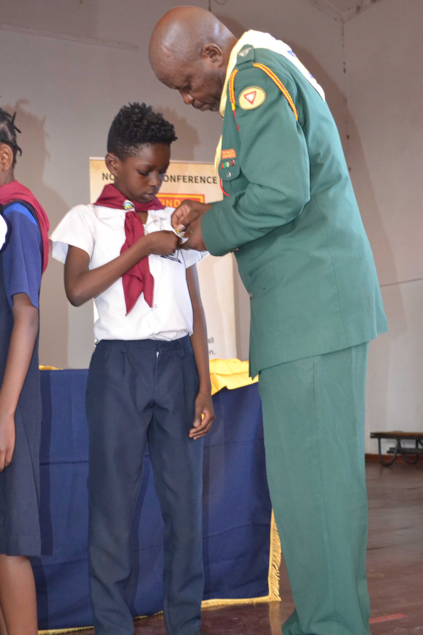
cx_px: 212
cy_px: 318
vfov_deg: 36.9
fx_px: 952
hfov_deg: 25.1
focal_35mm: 54
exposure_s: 1/60
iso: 2500
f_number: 5
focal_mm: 36
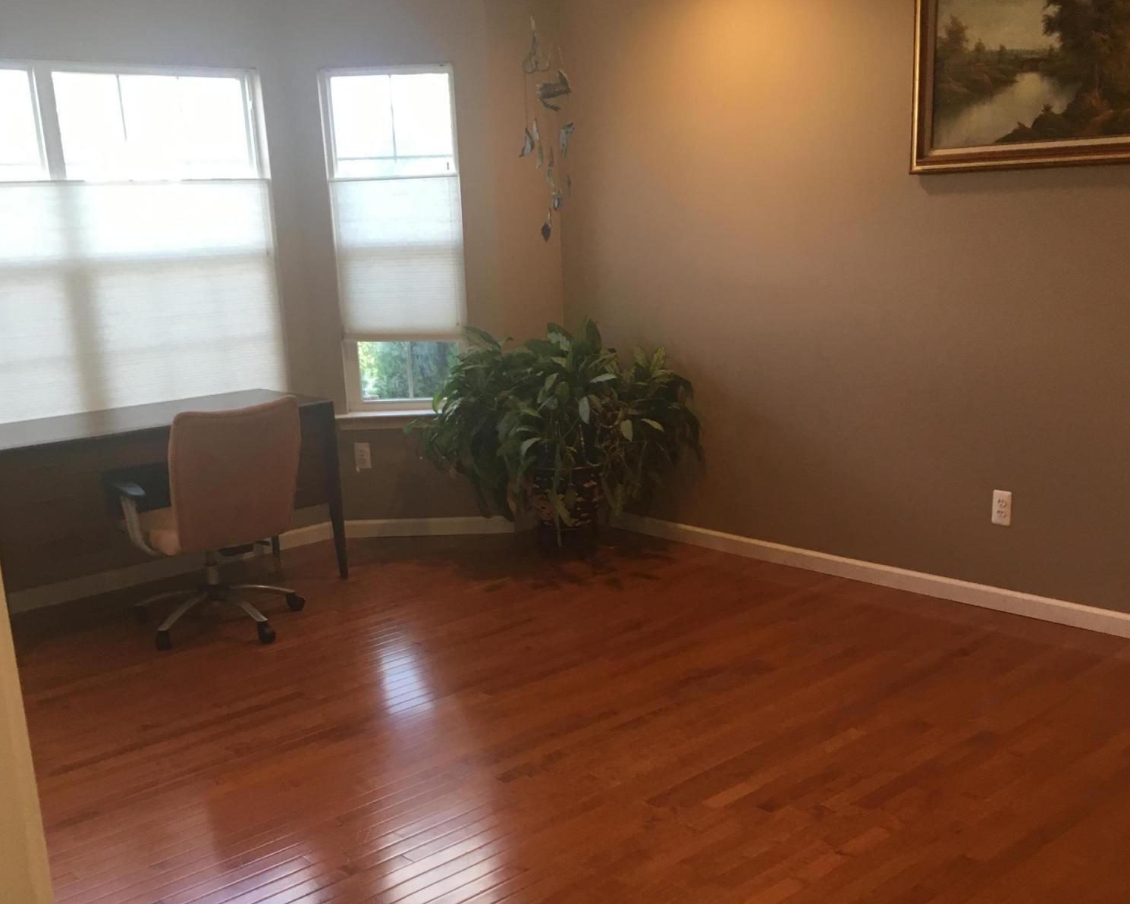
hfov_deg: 47.9
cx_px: 563
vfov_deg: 38.8
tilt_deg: -13.5
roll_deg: +2.6
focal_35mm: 38
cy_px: 577
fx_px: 1271
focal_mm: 4.15
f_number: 2.2
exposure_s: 1/30
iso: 40
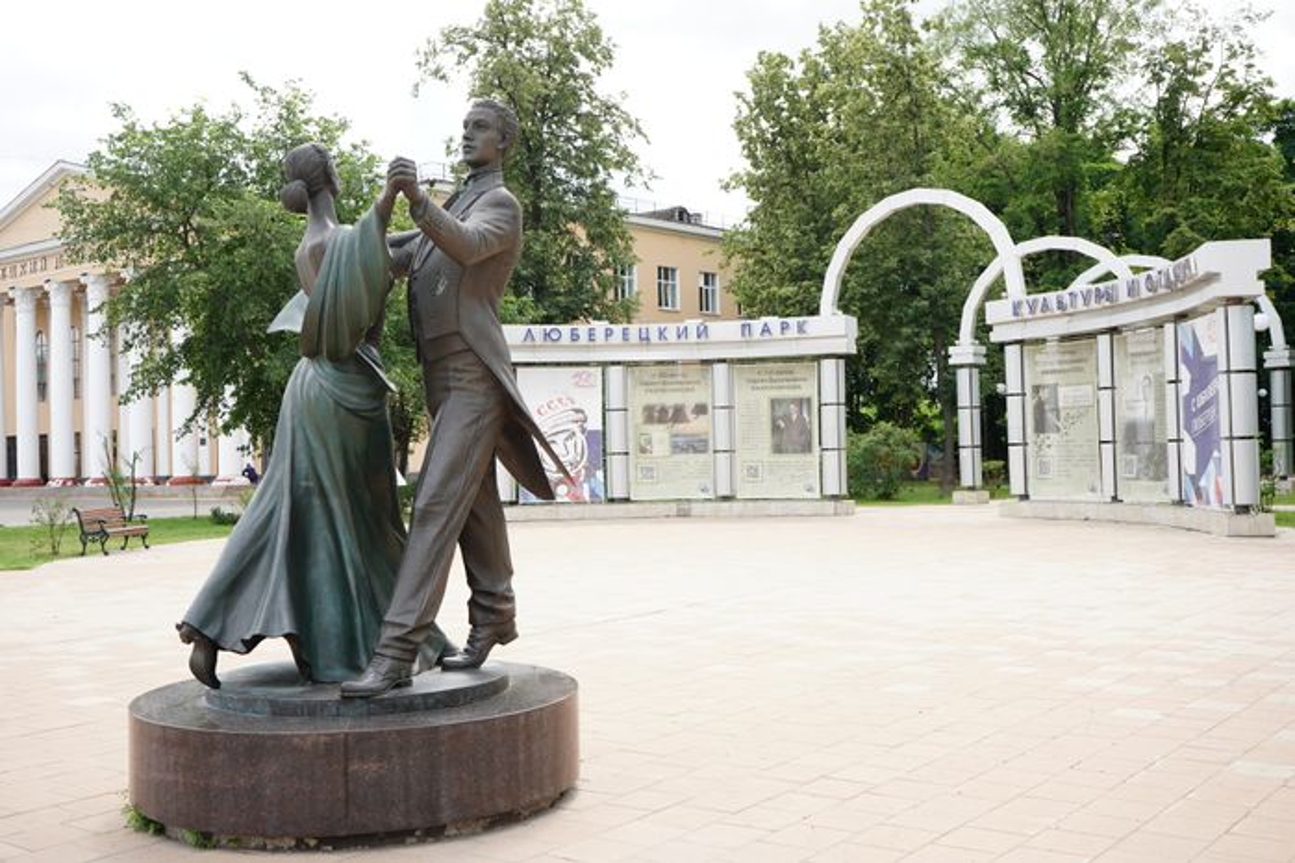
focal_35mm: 38
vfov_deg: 35.1
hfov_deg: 50.7
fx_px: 1367
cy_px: 432
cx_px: 648
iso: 100
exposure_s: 1/125
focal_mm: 38
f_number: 7.1
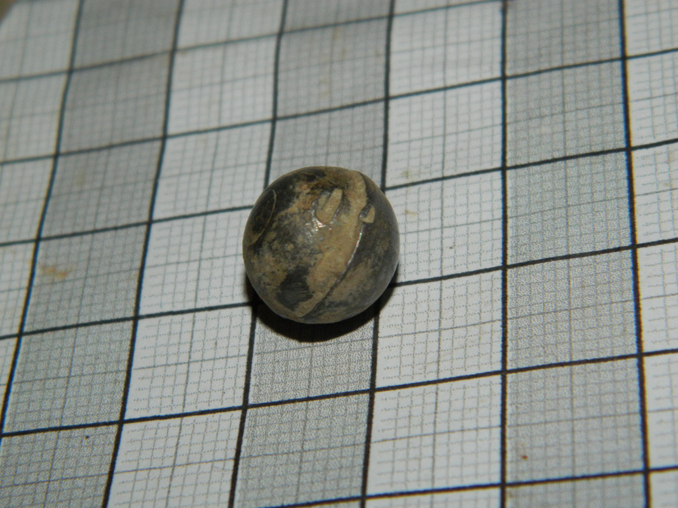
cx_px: 339
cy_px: 254
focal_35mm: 103
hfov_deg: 19.1
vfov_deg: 14.4
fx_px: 2017
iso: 200
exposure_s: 1/60
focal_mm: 18.6
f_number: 12.6
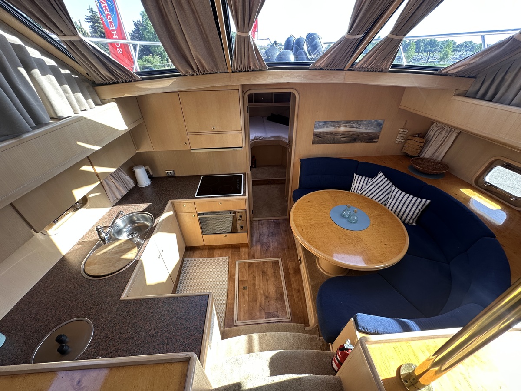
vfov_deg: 85.7
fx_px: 211
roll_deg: +1.9
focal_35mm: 14
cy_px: 196
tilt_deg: -34.3
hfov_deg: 102.1
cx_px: 260
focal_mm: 2.22
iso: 80
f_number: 2.2
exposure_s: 1/99
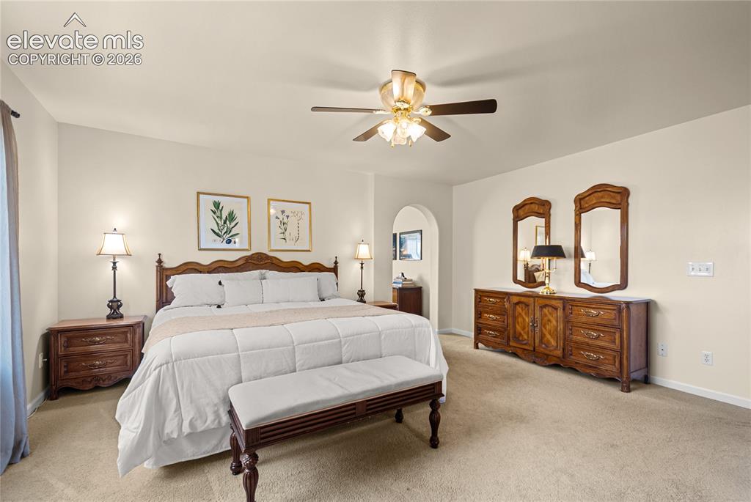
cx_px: 376
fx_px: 313
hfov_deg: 100.3
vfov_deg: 77.5
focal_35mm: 15
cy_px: 251
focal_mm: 10
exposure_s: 1/5
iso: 200
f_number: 3.5
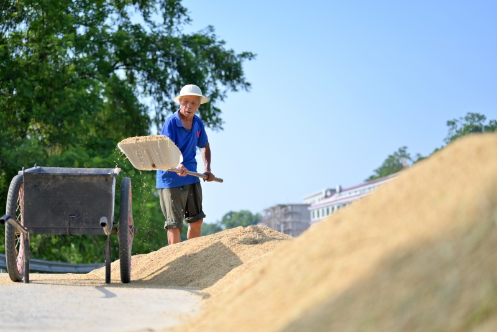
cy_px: 166
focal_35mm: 50
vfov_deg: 27.0
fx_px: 690
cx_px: 248
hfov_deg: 39.6
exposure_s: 1/3200
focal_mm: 50
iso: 125
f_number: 2
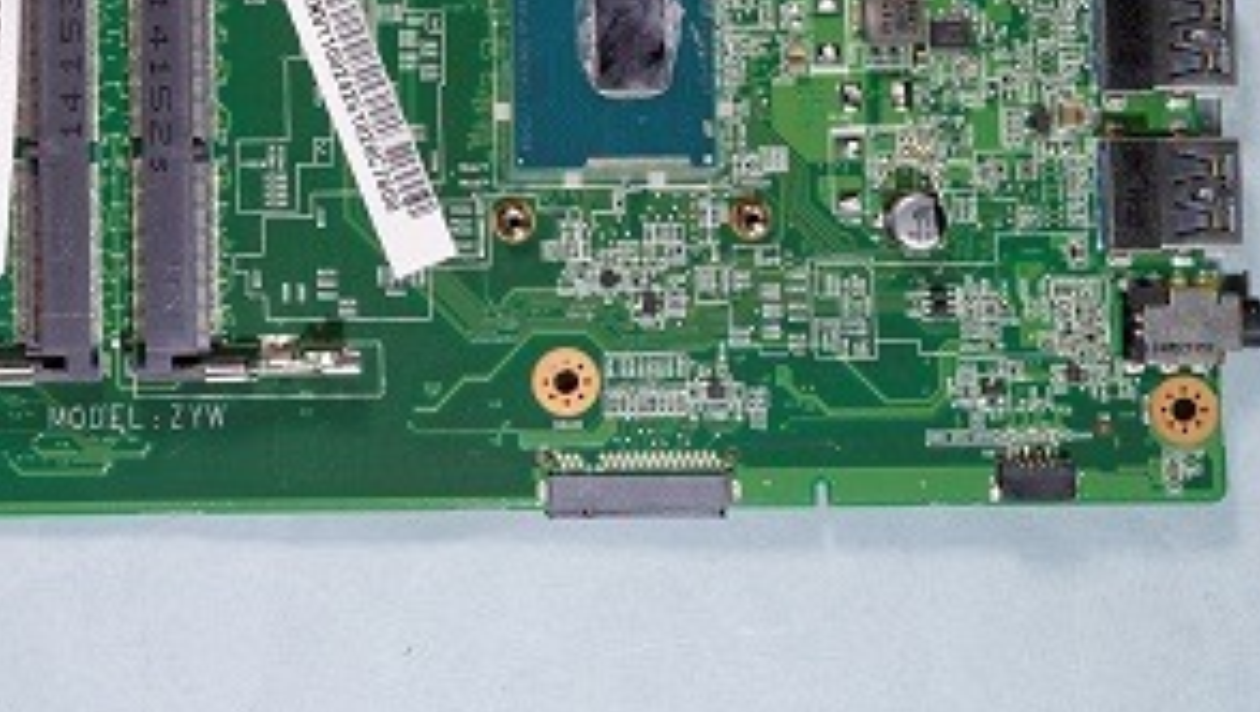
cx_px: 56
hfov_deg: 23.3
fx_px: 2943
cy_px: -189
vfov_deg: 13.3
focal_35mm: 88
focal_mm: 22
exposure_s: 1/5
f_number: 8
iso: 100
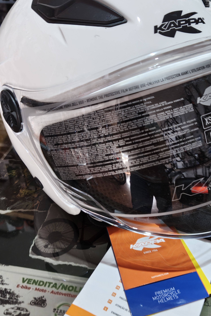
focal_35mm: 36
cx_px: 133
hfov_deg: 36.6
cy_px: 167
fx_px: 317
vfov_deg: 53.1
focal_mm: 5.56
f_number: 1.88
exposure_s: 1/33.3
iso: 747
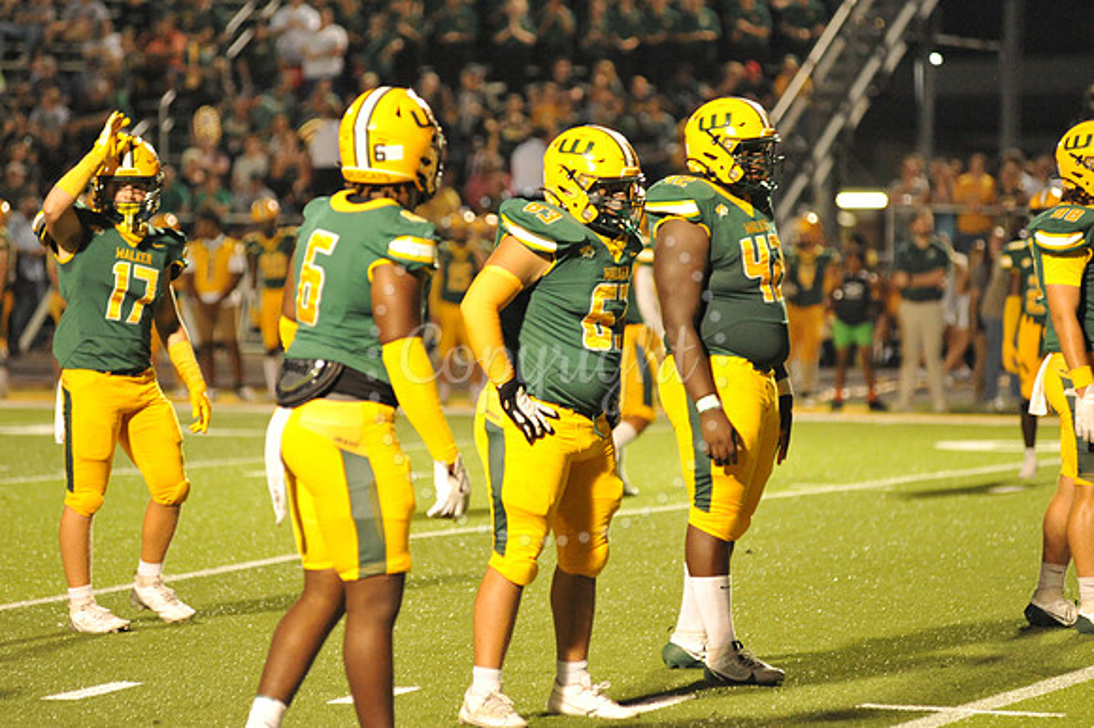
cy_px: 364
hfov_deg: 10.3
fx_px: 6074
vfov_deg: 6.9
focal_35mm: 200
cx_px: 547
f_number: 4
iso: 6400
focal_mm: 200
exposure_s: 1/250
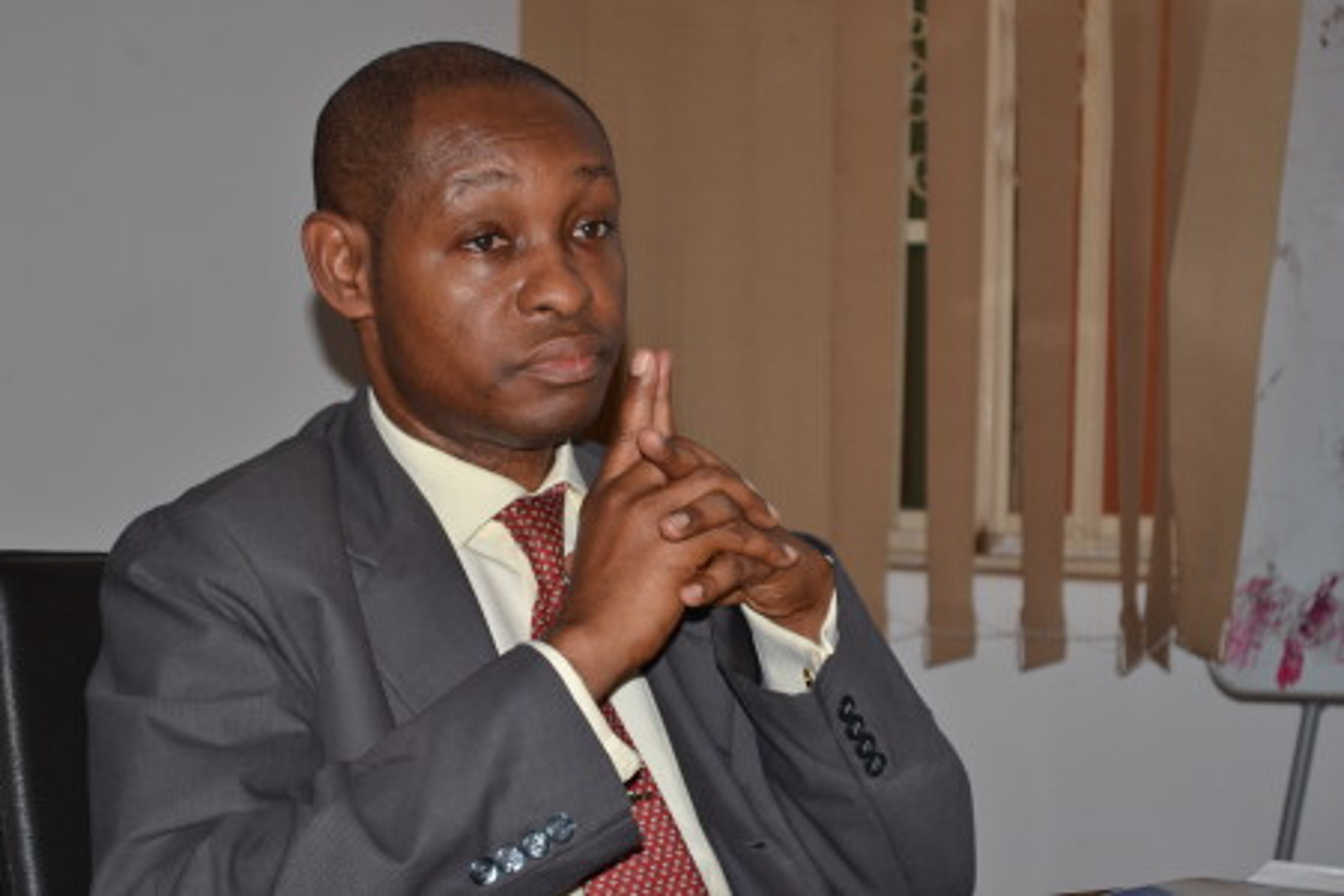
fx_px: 3080
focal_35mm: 82
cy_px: 448
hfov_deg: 24.6
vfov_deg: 16.6
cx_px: 672
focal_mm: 55
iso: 100
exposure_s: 1/200
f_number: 5.6
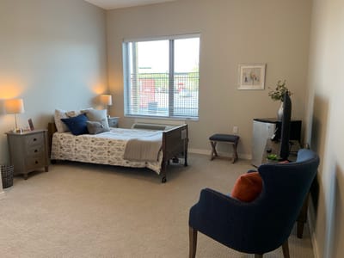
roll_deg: +0.0
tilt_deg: -9.3
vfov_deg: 53.1
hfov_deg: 67.3
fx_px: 258
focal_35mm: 26
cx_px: 172
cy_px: 129
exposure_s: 1/60
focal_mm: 4.25
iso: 50
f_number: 1.8
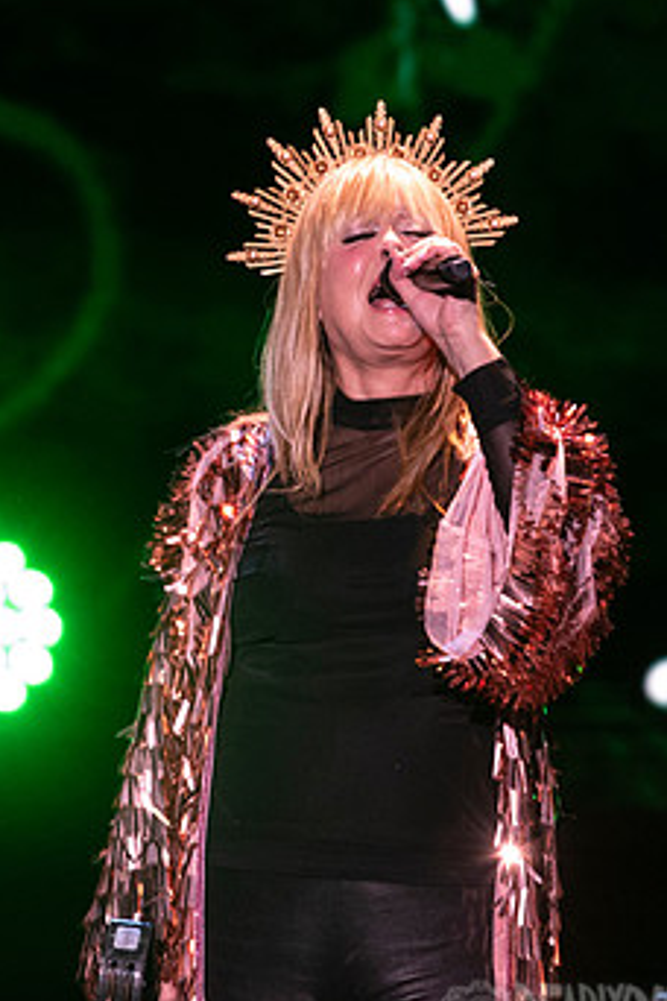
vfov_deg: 1.6
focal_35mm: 1296
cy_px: 362
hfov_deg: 1.1
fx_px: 36015
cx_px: 166
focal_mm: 600
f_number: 6.3
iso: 2500
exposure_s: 1/160
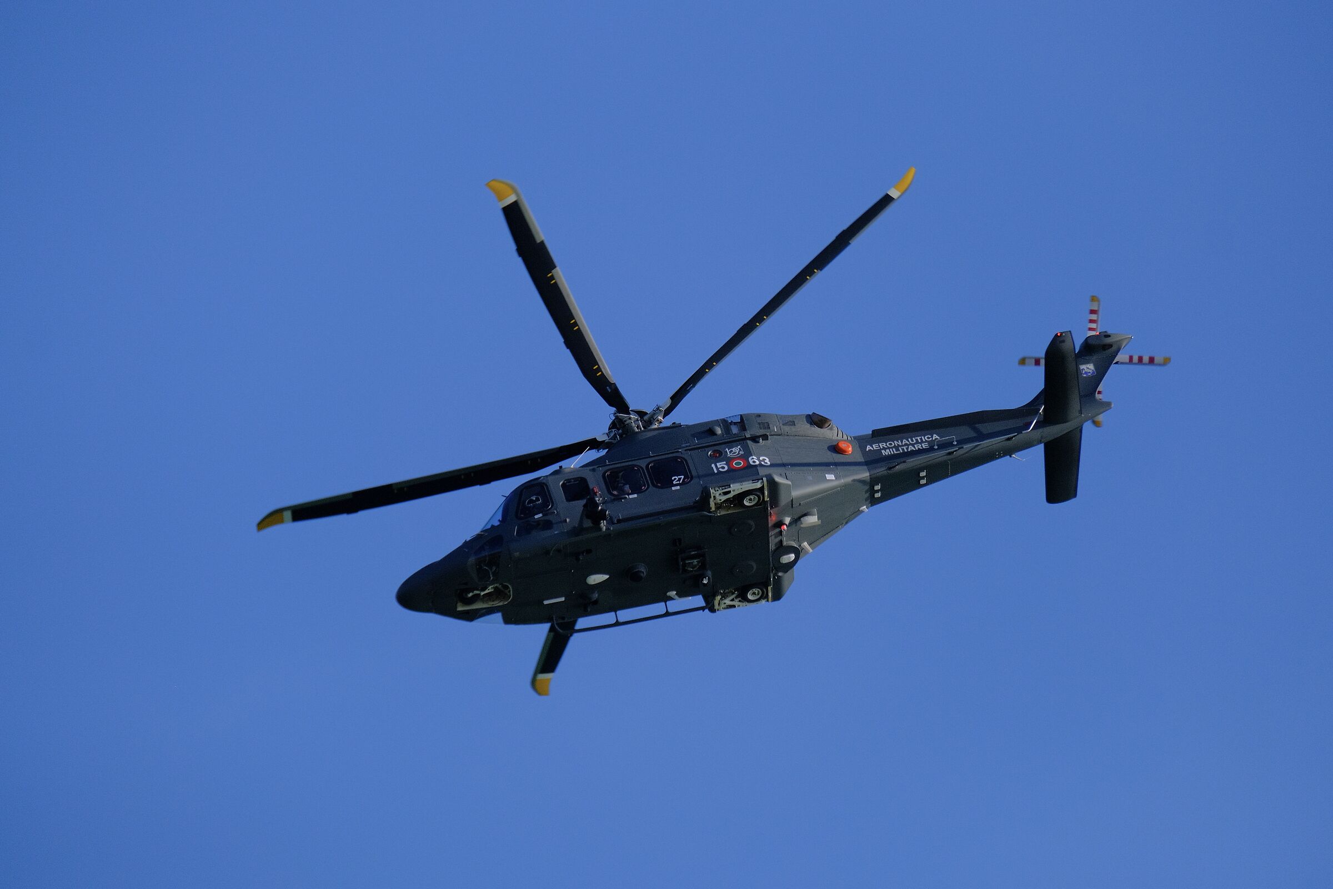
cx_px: 666
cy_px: 444
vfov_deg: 4.6
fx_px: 11107
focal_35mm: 300
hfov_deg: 6.9
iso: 640
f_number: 5.6
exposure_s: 1/4000
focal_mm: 200
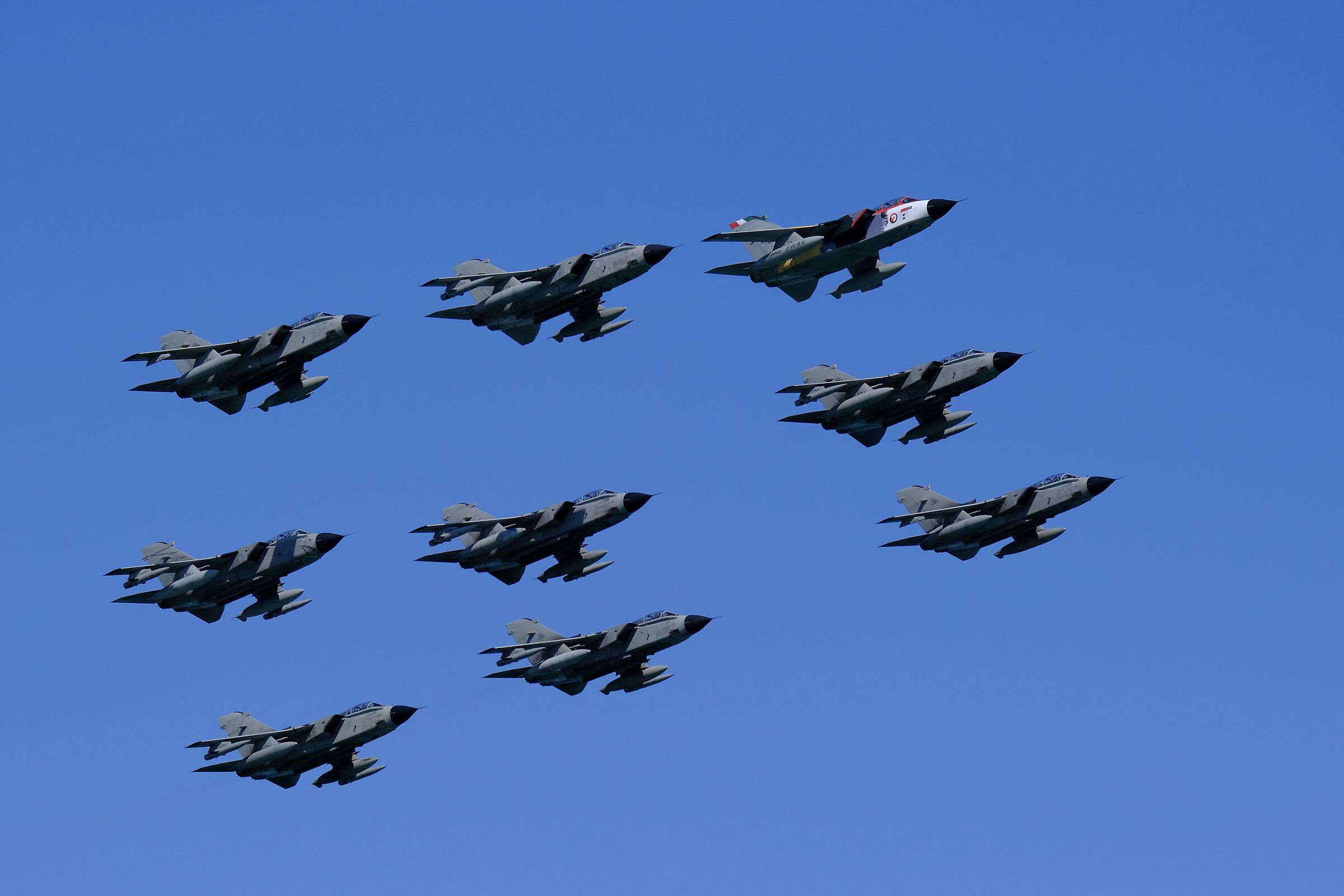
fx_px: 5861
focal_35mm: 157
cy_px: 448
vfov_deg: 8.7
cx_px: 672
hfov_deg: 13.1
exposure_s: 1/2000
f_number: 6.4
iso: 400
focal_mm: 104.9
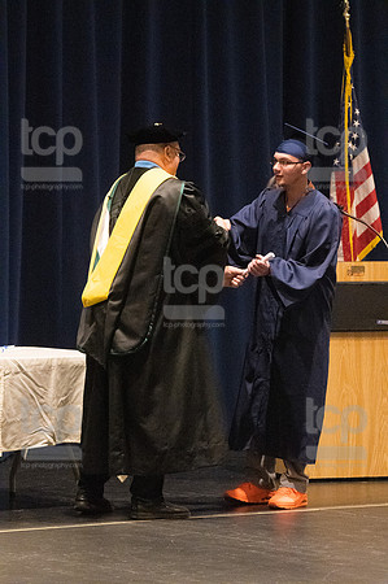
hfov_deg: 5.9
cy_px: 292
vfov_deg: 8.9
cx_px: 194
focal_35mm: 232
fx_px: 3759
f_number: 4.5
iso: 8000
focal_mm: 155
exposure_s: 1/250
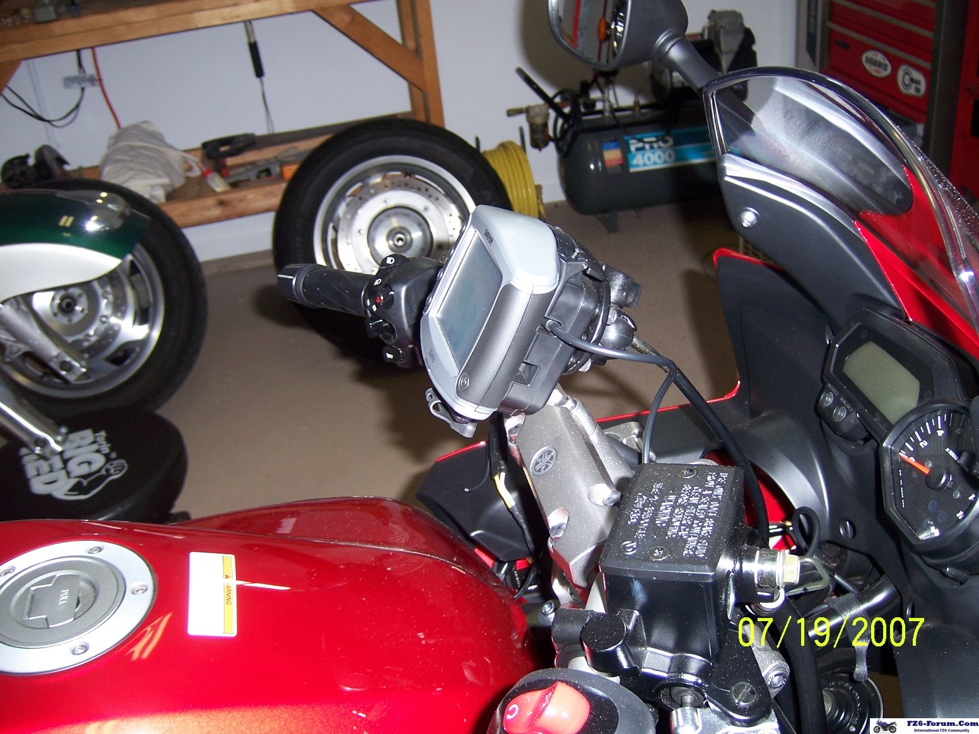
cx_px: 490
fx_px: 1018
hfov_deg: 51.4
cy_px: 367
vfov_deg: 39.7
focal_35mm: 36
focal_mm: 6.2
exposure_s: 1/60
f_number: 2.8
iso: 80
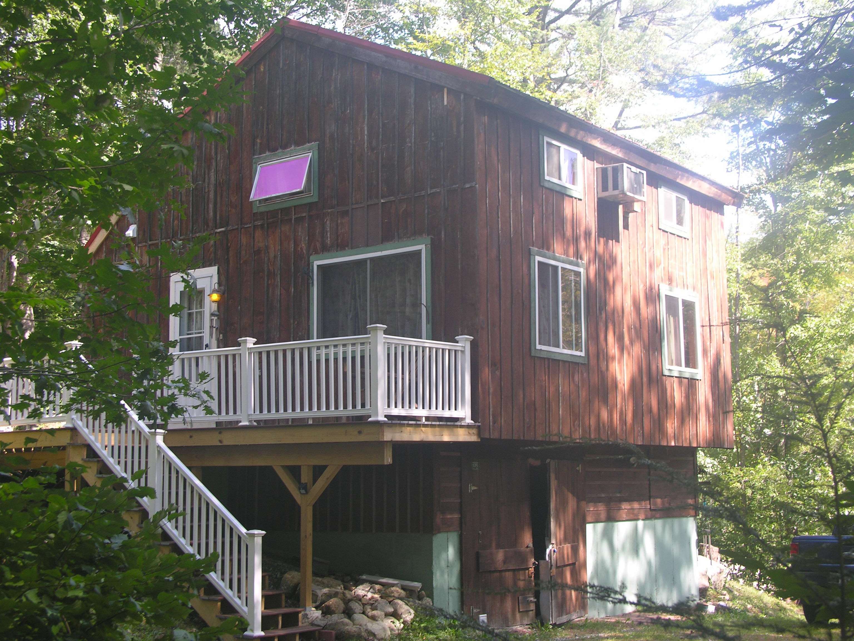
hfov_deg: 38.2
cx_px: 427
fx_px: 1234
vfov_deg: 29.1
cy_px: 320
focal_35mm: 50
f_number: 3.1
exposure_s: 1/31.7
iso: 50
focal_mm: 12.7
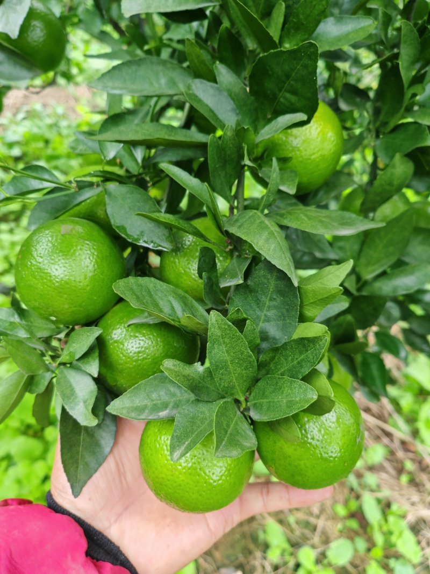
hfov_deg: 51.3
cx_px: 215
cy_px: 287
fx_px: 447
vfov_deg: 65.3
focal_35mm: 27
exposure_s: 1/100
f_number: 1.95
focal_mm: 5.52
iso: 125
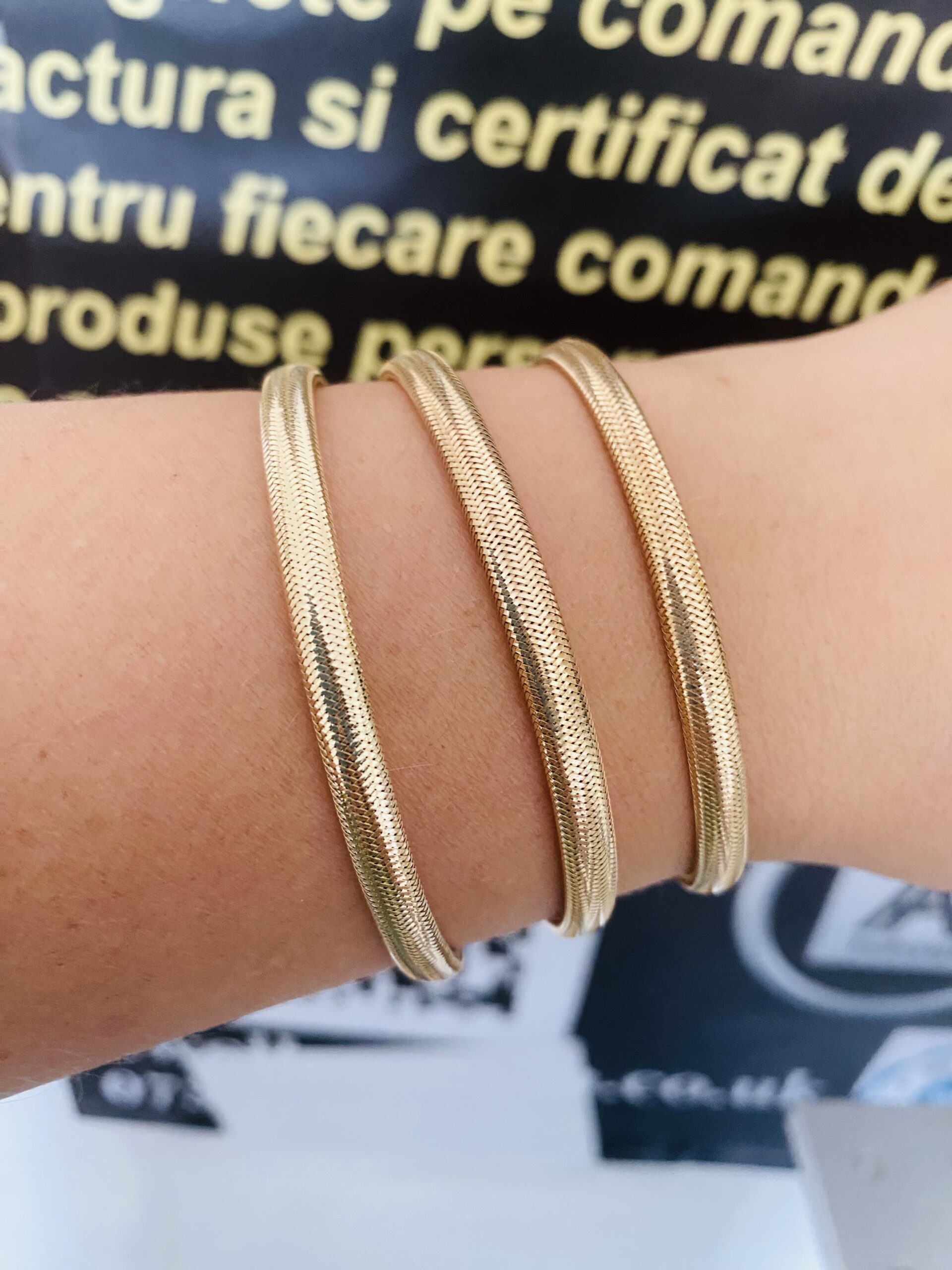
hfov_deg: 54.9
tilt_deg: -35.7
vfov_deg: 69.4
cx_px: 476
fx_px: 917
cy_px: 635
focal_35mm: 25
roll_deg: -6.4
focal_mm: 4.25
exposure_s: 1/60
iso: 320
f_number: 1.8
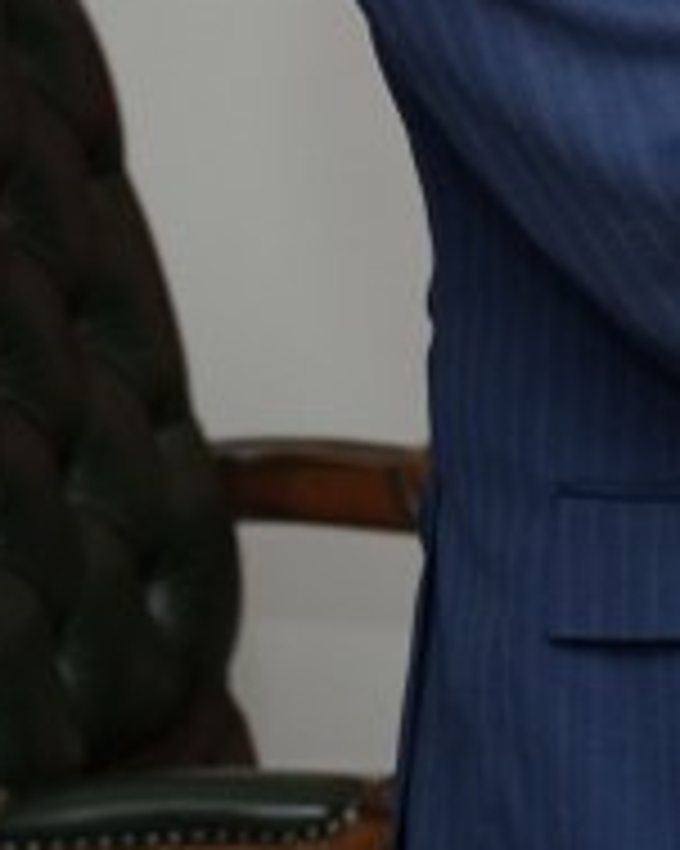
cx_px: 1990
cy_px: -367
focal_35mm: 183
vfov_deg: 10.3
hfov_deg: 7.5
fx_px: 4607
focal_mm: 36
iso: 1250
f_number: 4.5
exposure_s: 1/200
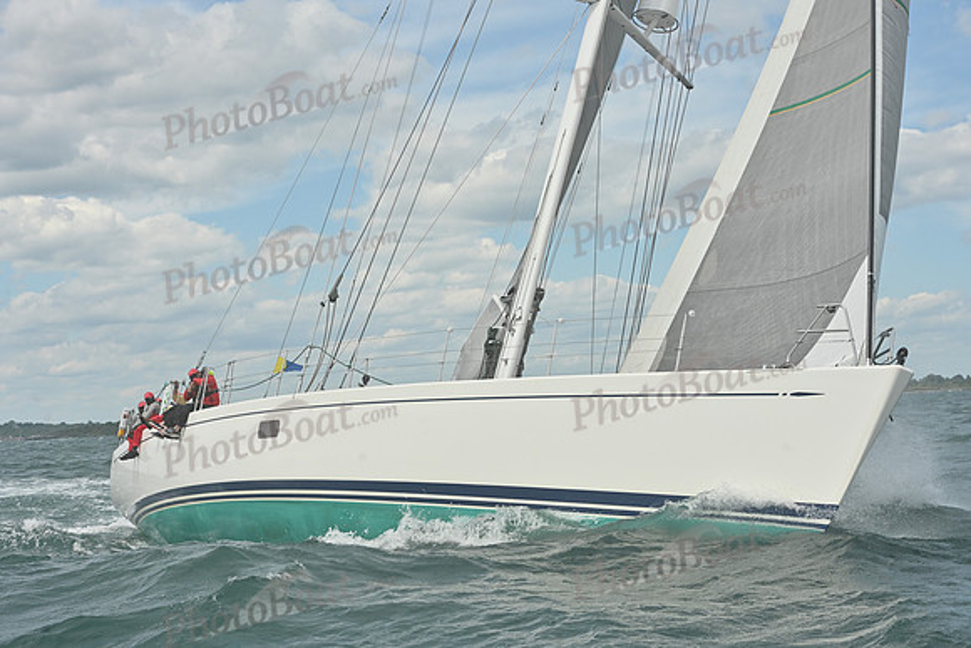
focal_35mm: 70
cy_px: 324
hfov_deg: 28.8
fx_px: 1888
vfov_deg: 19.5
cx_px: 486
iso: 320
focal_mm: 70
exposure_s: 1/1250
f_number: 10
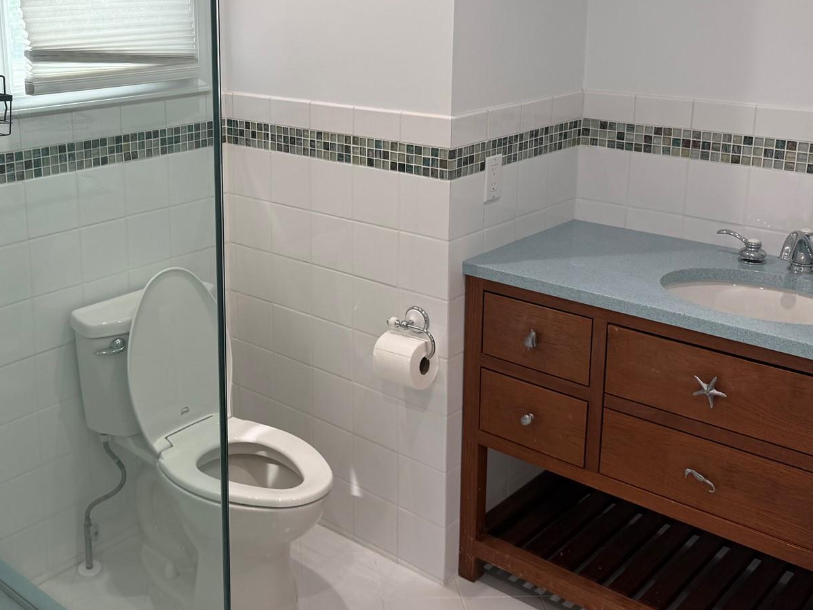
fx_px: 963
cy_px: 196
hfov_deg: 44.9
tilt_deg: -11.9
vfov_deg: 34.8
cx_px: 255
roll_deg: +0.5
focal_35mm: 41
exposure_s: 1/120
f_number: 1.78
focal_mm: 6.76
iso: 64
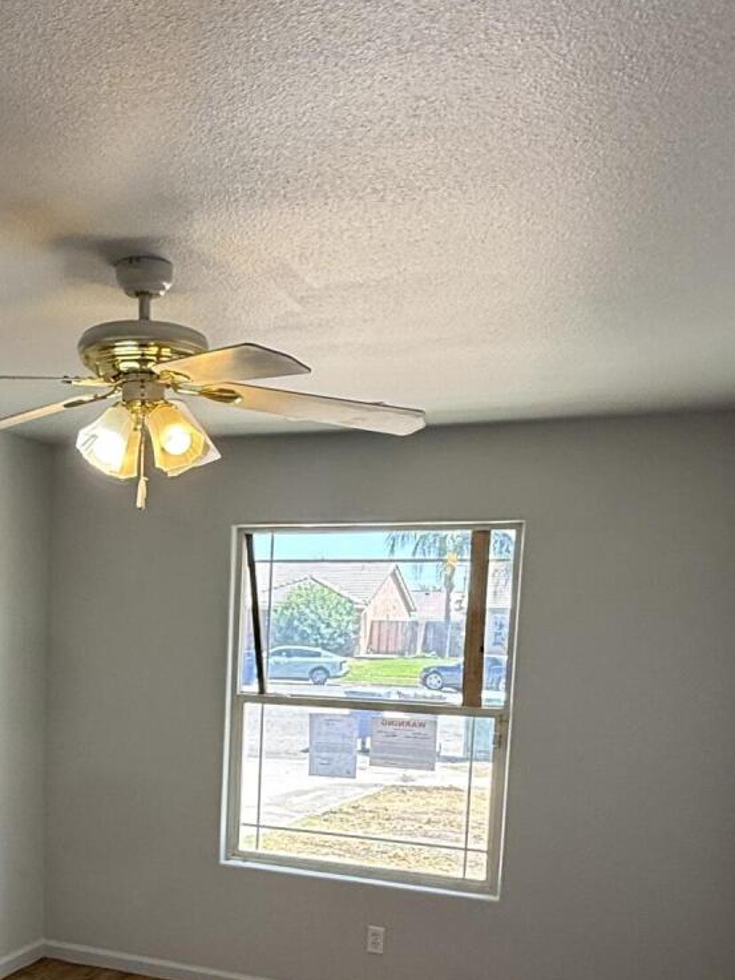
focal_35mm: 38
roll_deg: +0.7
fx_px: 1075
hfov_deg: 36.4
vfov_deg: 46.9
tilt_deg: -11.7
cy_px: 753
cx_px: 146
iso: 80
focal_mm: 2.22
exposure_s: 1/120
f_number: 2.2
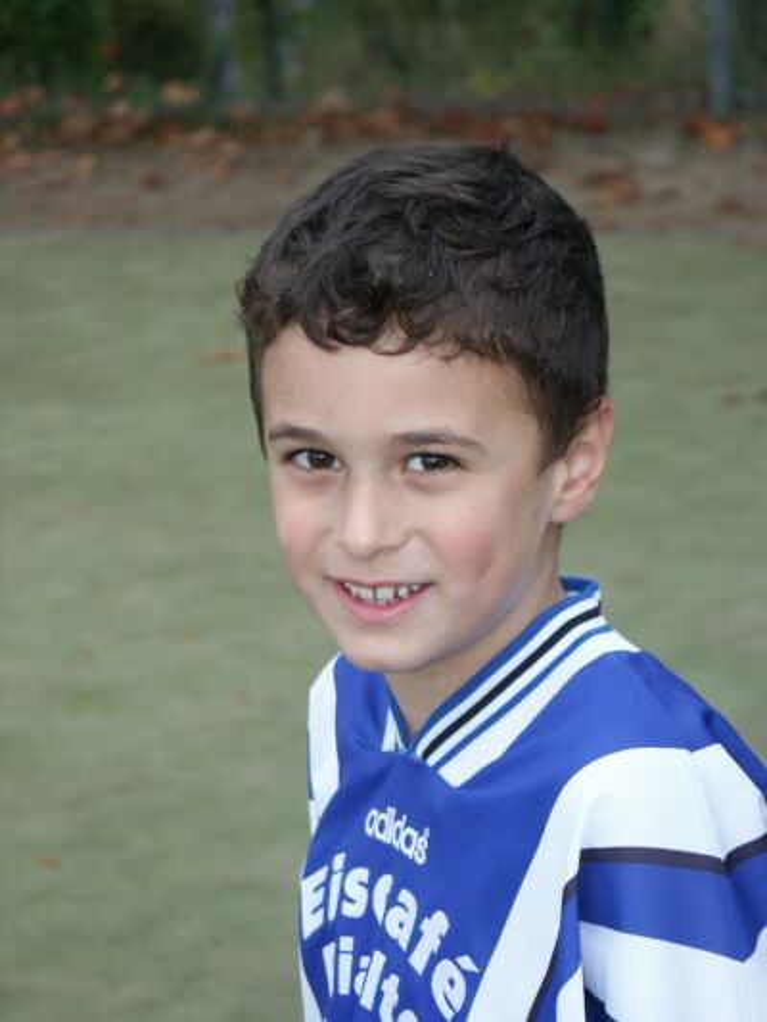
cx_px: 384
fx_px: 3544
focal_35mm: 120
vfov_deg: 16.4
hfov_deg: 12.4
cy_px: 511
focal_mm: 29.71
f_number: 3.5
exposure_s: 1/180
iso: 200
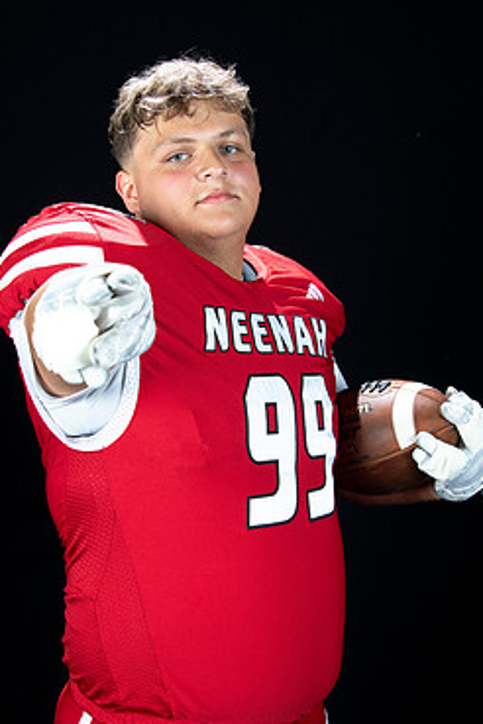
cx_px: 228
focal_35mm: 67
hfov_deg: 20.3
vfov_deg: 30.1
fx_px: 1348
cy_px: 396
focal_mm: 55
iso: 320
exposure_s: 1/160
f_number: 9
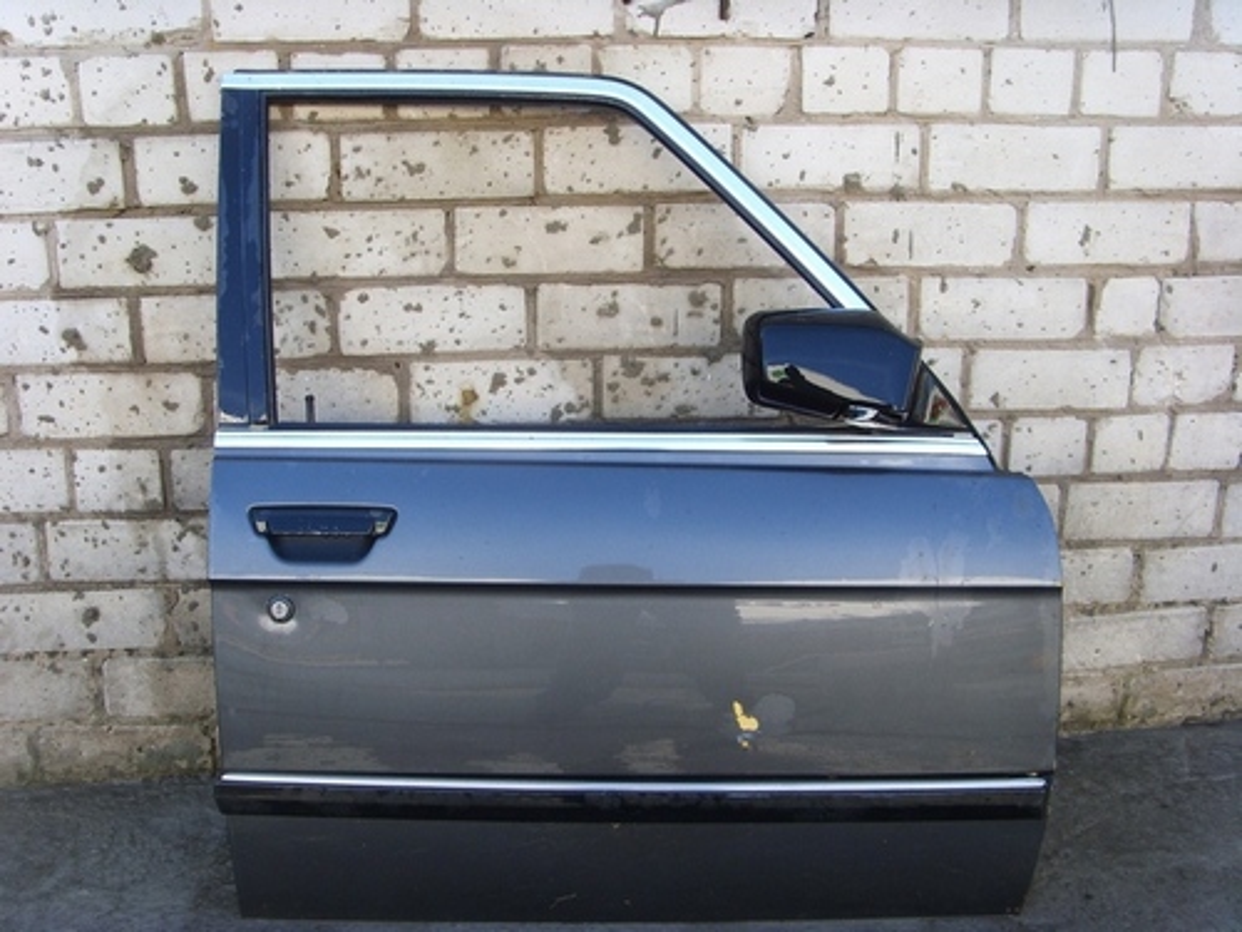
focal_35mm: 31
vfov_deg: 45.4
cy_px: 466
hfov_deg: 58.4
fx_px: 1112
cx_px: 621
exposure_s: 1/88
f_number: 3.5
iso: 50
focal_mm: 6.3
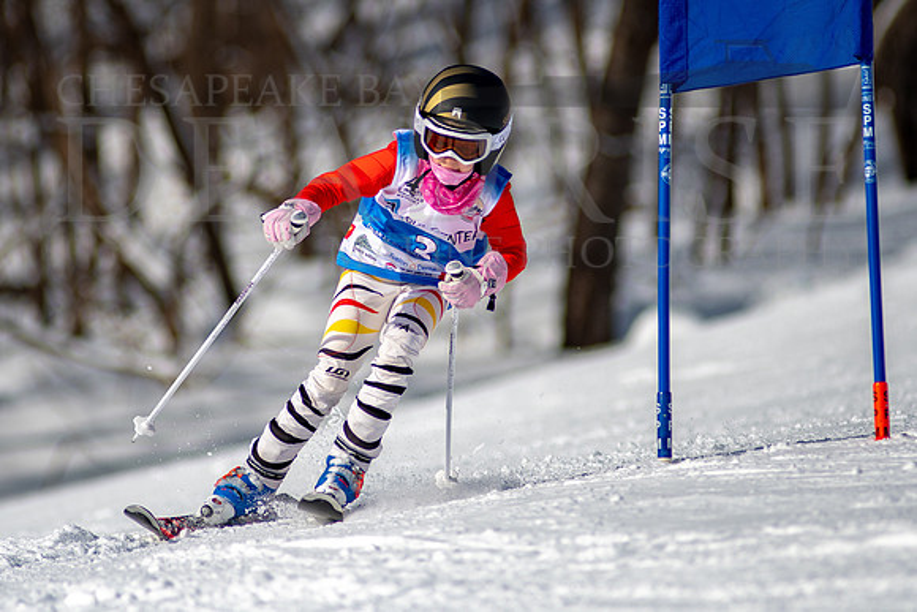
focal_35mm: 523
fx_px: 13335
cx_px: 429
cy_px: 256
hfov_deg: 3.9
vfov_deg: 2.6
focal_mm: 300
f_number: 2.8
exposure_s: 1/6400
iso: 100
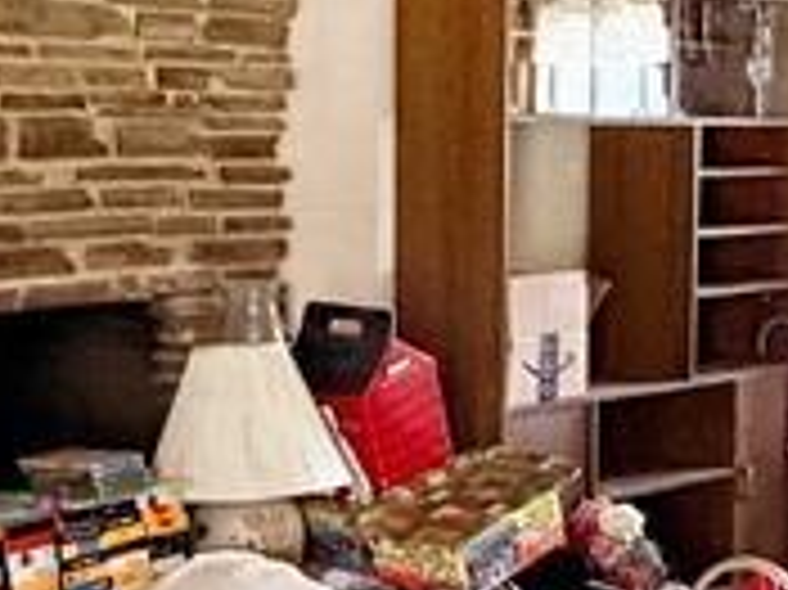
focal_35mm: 82
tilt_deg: -6.8
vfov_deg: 18.0
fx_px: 1865
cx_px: 482
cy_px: 324
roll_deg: -0.5
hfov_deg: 23.8
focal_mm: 2.22
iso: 1000
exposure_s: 1/60
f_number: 2.2
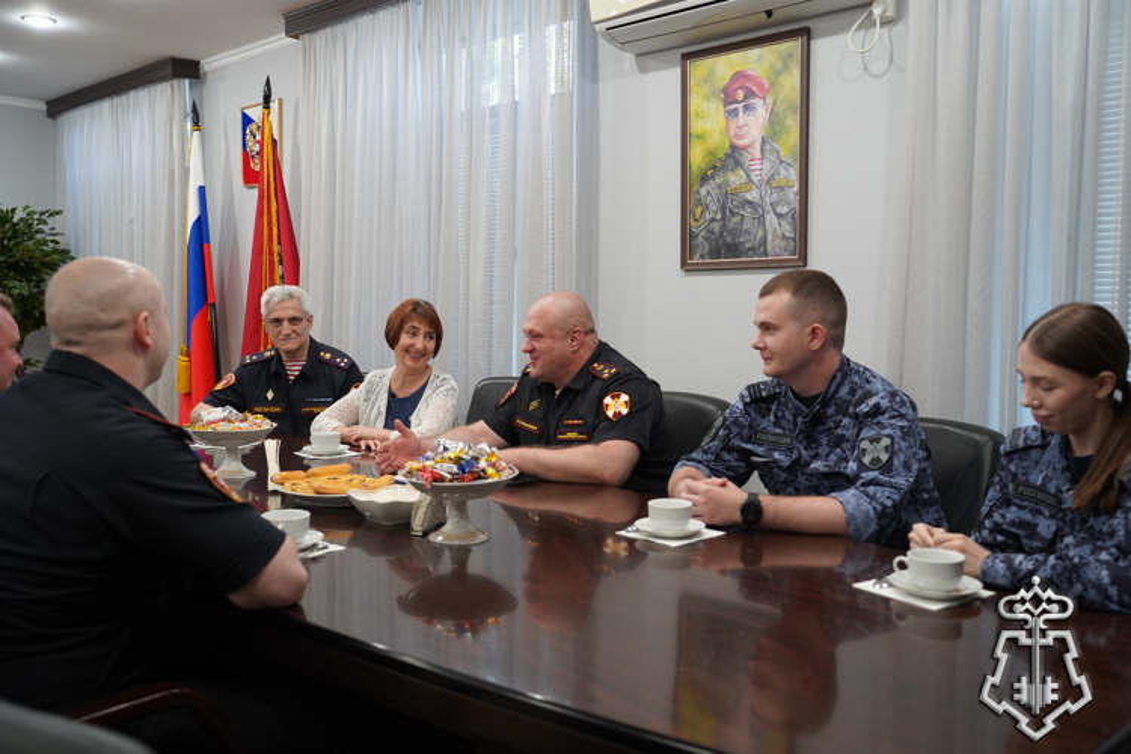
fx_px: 1005
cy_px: 377
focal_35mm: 32
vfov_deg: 41.1
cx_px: 566
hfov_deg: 58.7
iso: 2000
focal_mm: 32
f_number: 4
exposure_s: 1/160
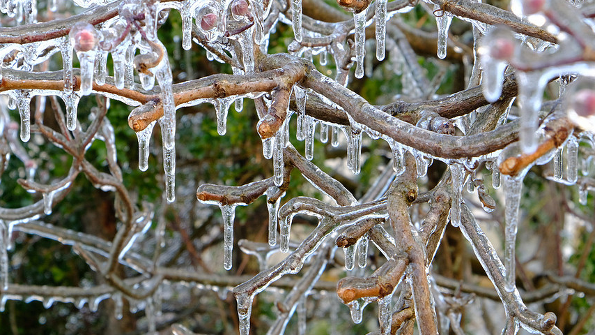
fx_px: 1767
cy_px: 119
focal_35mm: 112
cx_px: 224
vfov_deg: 10.8
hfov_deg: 19.1
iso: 800
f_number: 11
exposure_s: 1/27
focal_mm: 55
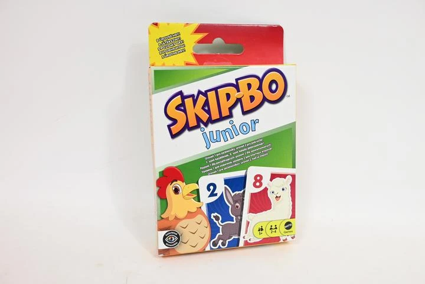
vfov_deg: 40.0
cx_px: 212
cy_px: 142
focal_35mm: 33
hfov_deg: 57.2
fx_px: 390
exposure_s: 1/160
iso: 400
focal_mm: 22
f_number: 4
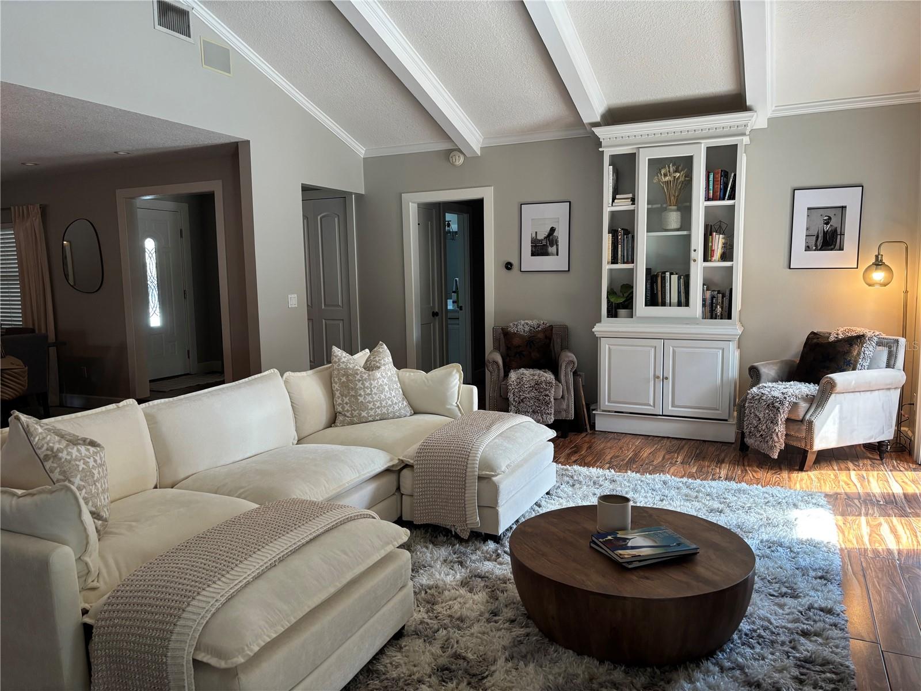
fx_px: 692
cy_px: 346
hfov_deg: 67.3
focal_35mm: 26
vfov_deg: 53.1
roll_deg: +1.1
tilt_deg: -6.4
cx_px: 460
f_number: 1.6
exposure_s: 1/60
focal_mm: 5.96
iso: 125
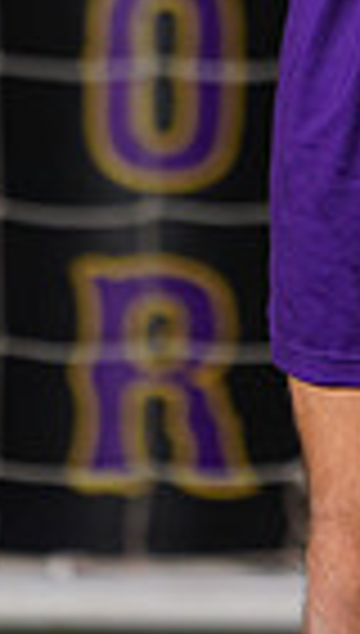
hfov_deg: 0.8
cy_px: -387
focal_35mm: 1564
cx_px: 479
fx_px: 26368
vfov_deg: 1.4
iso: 200
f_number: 7.1
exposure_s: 1/200
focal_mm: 364
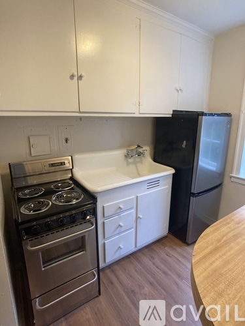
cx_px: 122
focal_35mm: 28
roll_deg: +0.5
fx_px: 264
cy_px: 163
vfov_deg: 63.4
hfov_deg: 49.7
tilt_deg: -11.3
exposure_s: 1/60
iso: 125
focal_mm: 3.99
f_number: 1.8
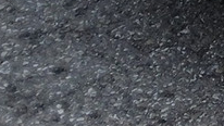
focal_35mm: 220
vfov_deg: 4.9
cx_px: 595
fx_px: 1307
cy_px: -416
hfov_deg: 8.6
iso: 25
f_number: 1.8
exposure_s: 1/50
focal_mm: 3.98
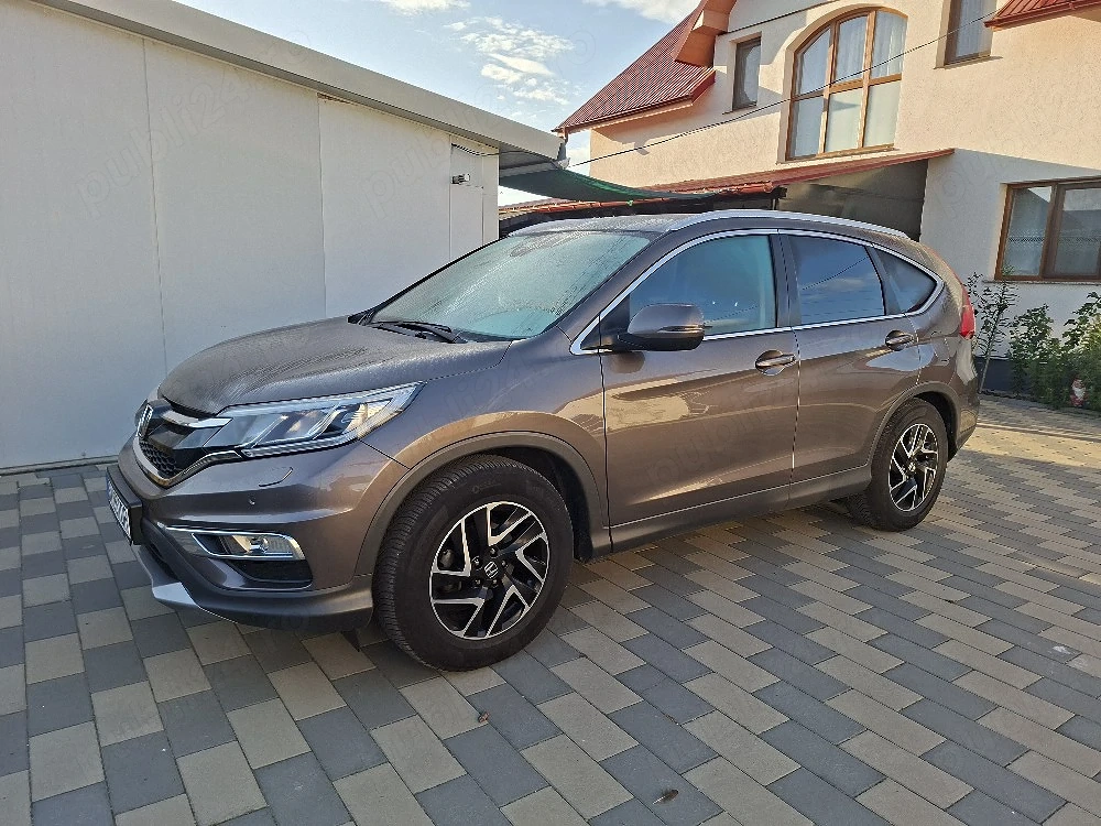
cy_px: 413
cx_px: 550
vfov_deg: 58.9
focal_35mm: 23
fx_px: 732
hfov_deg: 73.9
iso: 40
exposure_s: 1/526
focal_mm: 5.54
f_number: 1.8
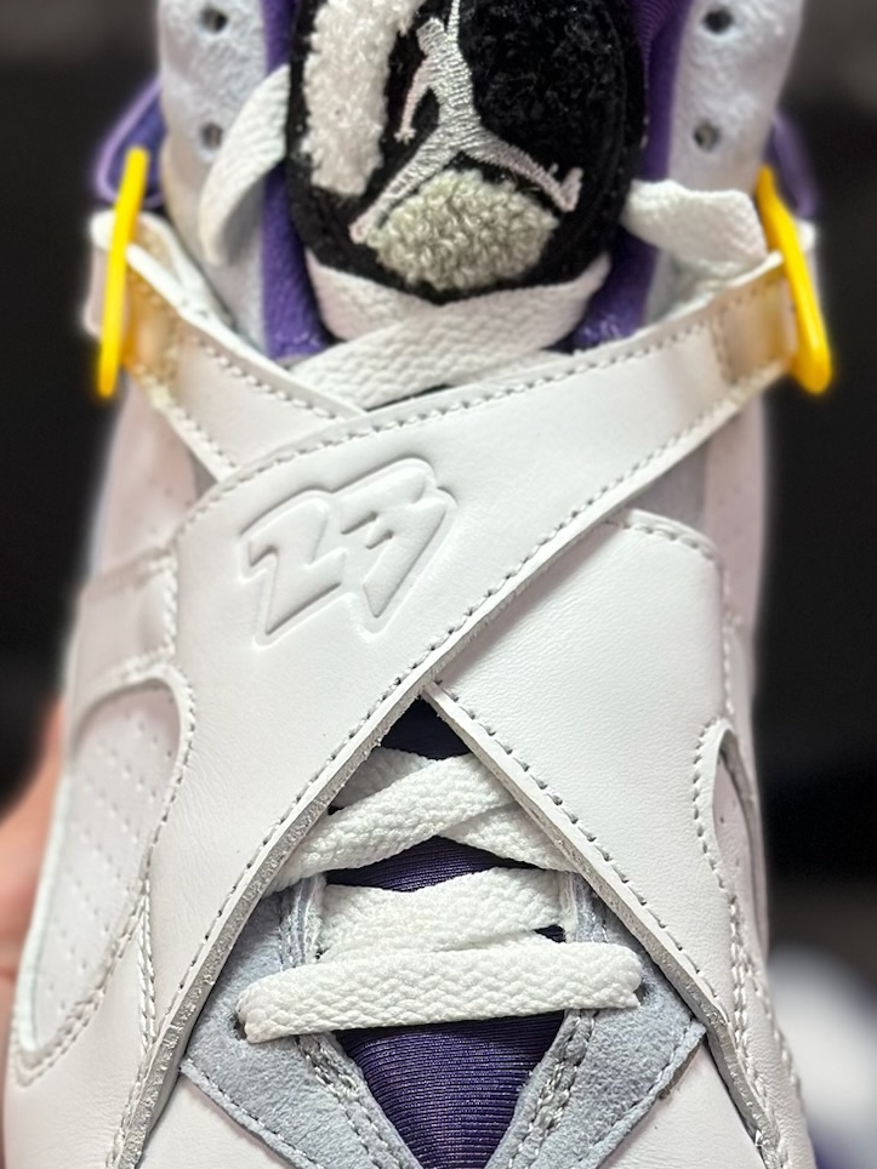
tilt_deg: -54.6
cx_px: 444
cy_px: 856
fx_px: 3446
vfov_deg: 19.1
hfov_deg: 14.5
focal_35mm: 102
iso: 80
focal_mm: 6.86
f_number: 1.78
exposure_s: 1/1590
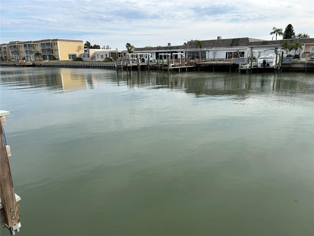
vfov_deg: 53.1
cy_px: 118
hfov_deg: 67.3
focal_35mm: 26
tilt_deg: -12.7
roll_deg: +1.0
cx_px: 157
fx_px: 236
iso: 50
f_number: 1.5
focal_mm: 5.7
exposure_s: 1/2994
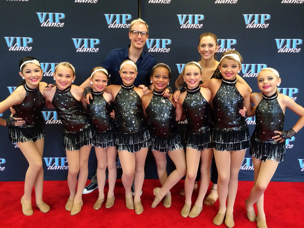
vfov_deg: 46.8
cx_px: 152
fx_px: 263
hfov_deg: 60.0
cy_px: 114
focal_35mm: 30
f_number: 2.2
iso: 200
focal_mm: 4.12
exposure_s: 1/30
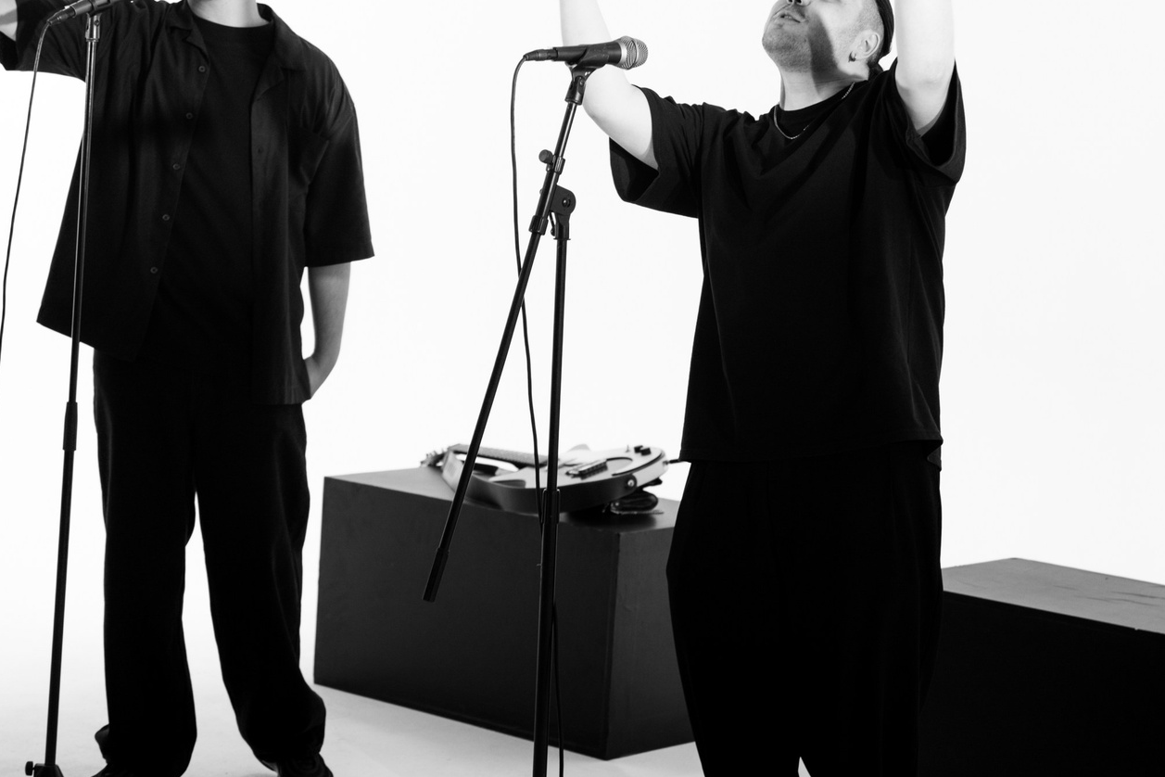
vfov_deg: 15.5
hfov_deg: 23.1
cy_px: 353
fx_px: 2848
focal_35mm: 88
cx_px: 565
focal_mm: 43.2
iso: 160
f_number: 2.8
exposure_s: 1/160
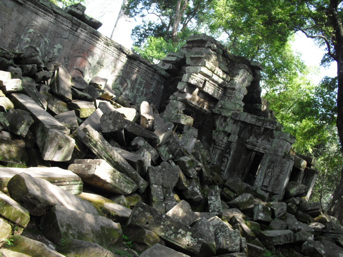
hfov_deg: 51.4
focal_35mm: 36
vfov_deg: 39.7
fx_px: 357
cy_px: 128
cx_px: 172
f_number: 3.1
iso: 100
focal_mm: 6.3
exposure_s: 1/160
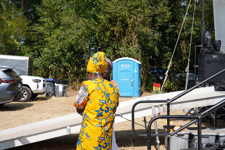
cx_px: 112
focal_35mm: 40
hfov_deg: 48.5
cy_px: 75
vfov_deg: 33.4
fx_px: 250
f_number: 5.6
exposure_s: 1/320
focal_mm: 40
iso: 100
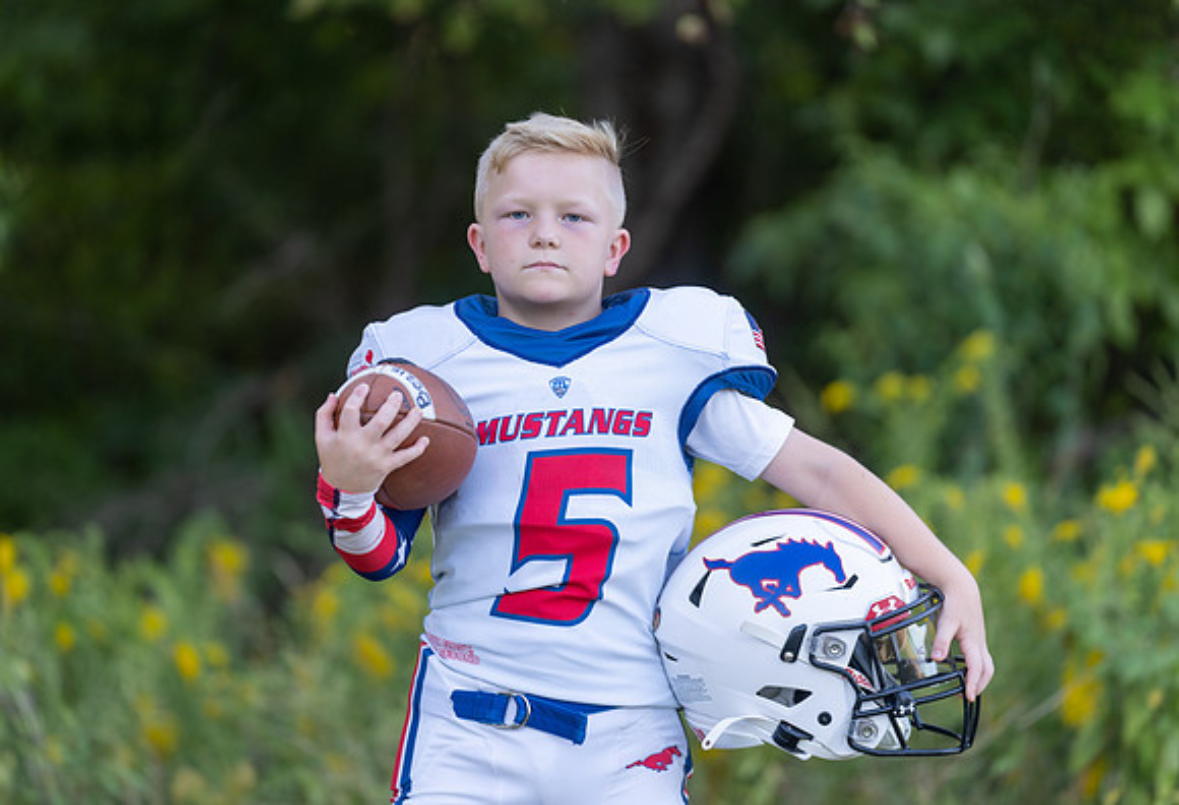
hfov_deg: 11.4
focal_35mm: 179
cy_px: 387
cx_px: 553
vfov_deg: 7.8
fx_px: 5913
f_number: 2.8
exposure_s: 1/320
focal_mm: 170
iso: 250
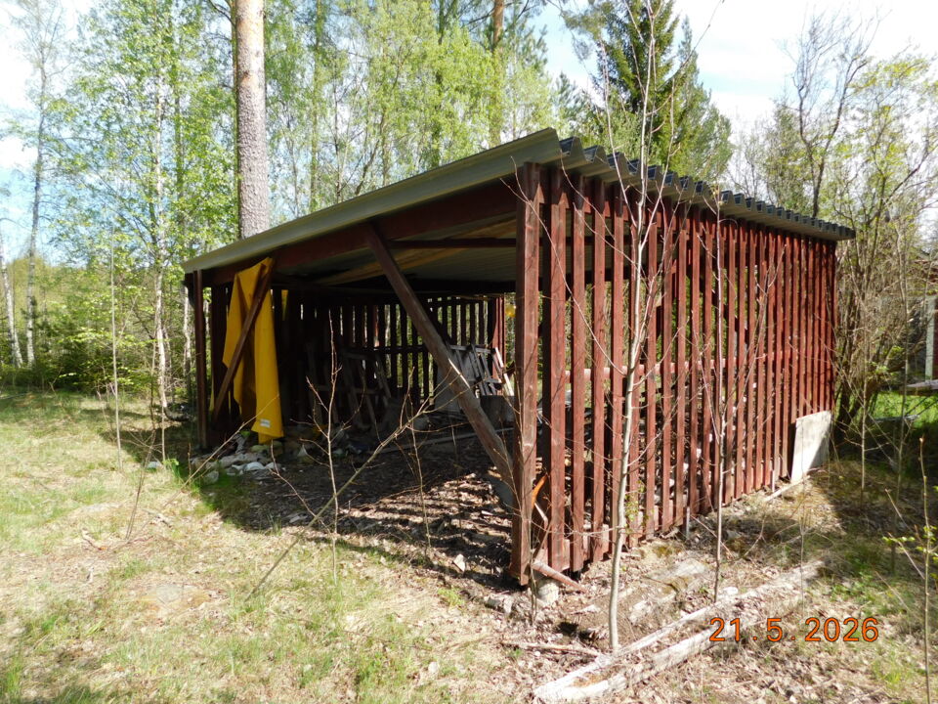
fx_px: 623
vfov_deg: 58.9
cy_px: 352
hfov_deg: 73.9
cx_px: 469
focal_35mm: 23
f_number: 3
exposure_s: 1/640
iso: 125
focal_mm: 4
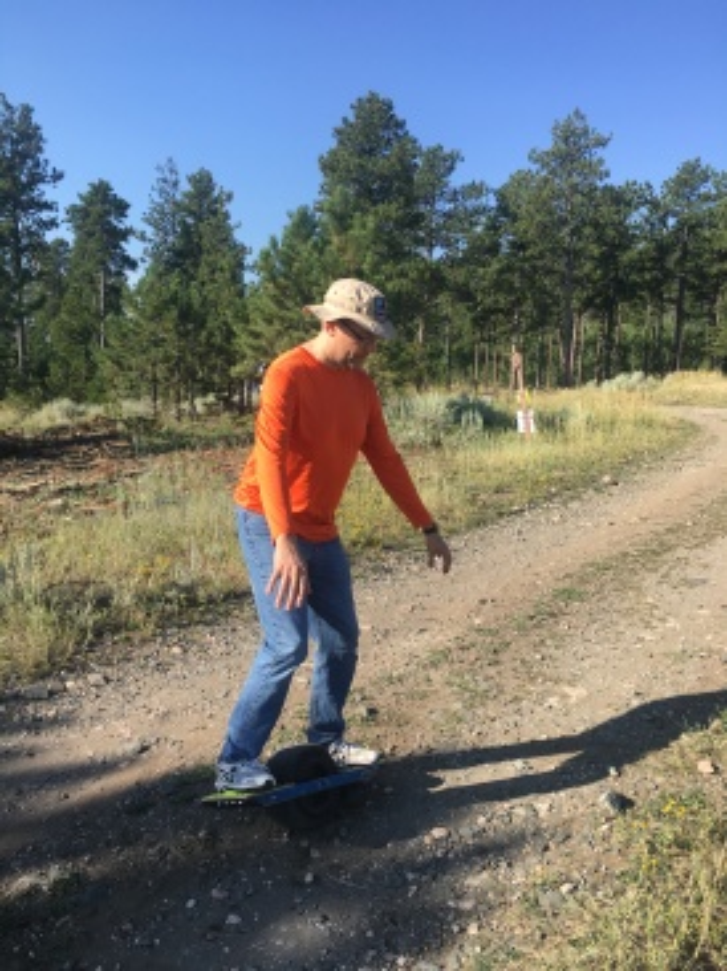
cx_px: 364
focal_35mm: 29
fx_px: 813
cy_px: 486
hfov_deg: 48.2
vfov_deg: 61.7
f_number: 2.2
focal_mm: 4.15
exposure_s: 1/827
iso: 25
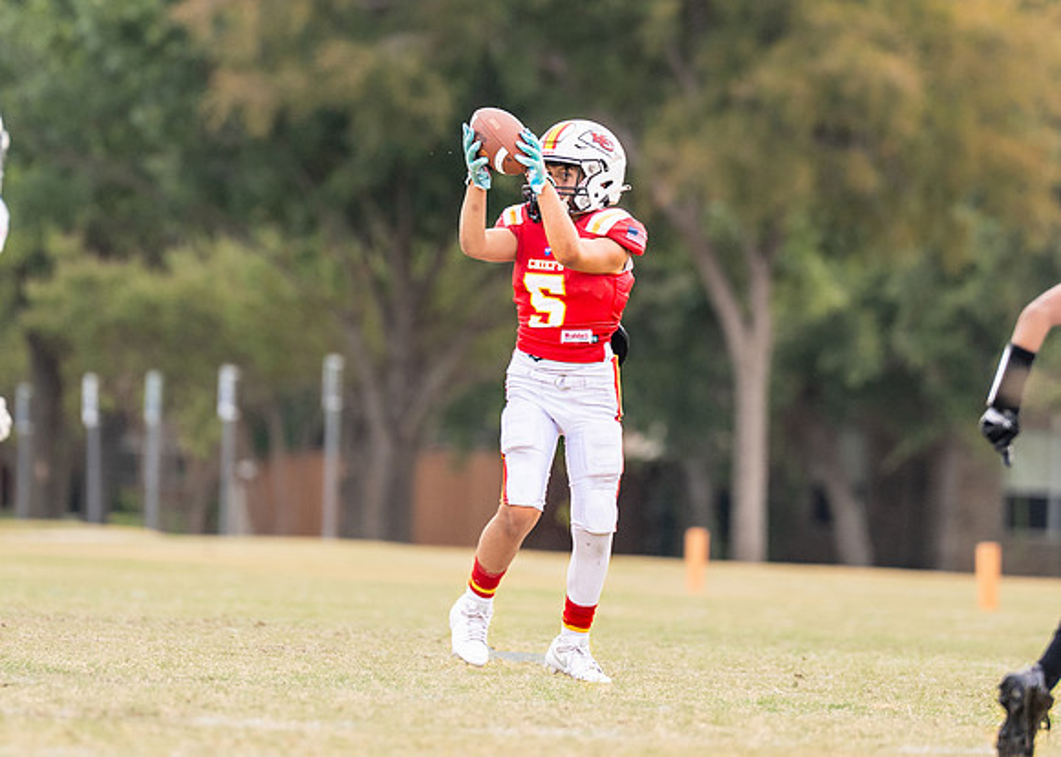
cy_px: 187
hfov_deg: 3.8
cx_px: 566
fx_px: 15971
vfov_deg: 2.7
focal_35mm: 530
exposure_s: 1/1250
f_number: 2.8
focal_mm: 200
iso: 160
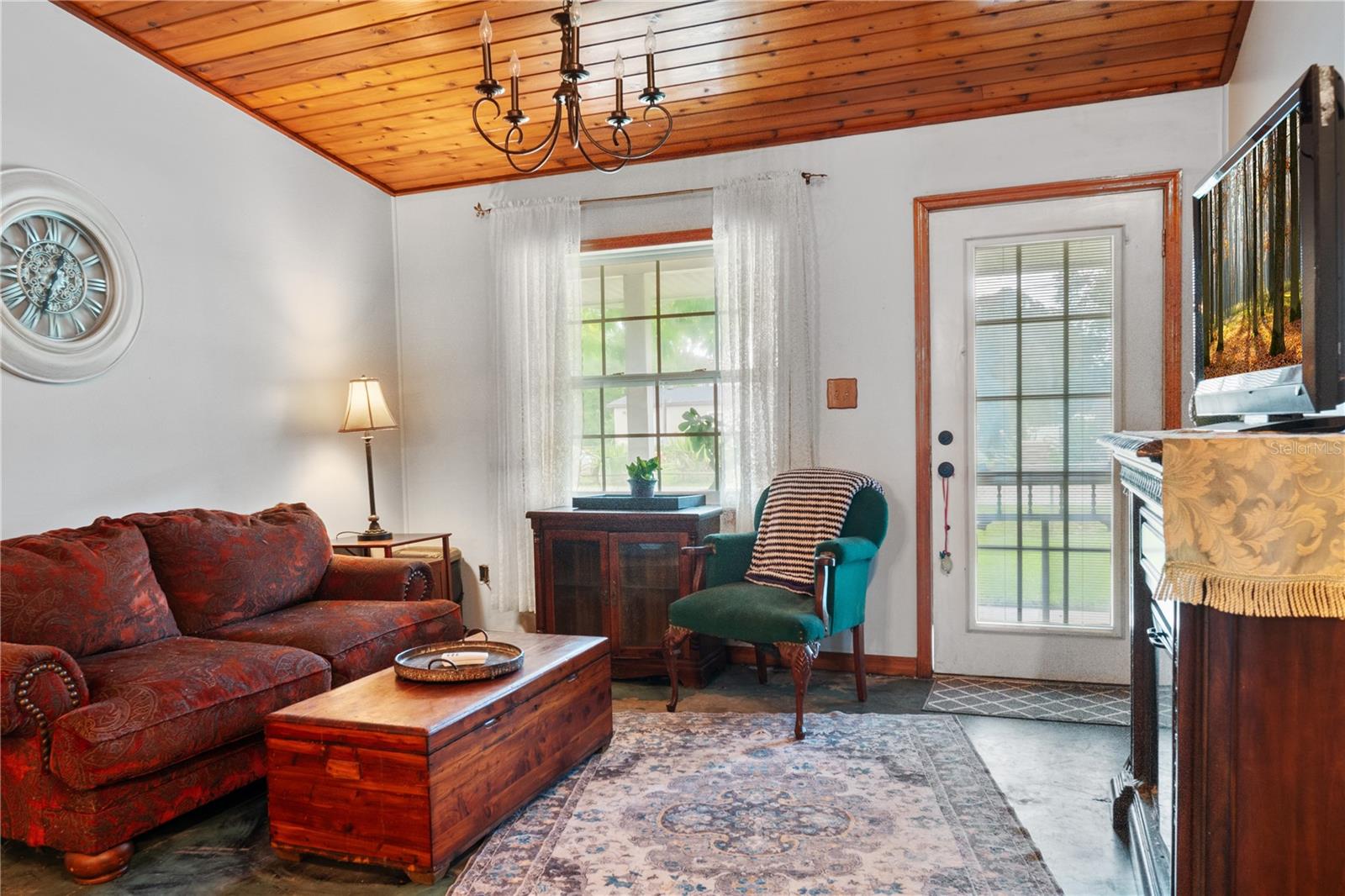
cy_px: 448
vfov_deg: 53.1
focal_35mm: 24
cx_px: 672
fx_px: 896
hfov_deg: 73.8
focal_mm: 16
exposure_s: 1.6
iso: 400
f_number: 8
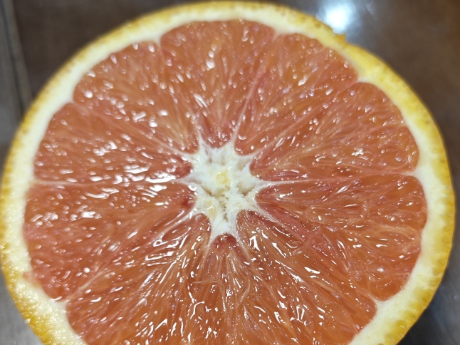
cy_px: 238
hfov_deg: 48.9
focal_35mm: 38
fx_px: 505
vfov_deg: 37.2
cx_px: 254
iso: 400
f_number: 1.8
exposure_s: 1/60
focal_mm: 5.43
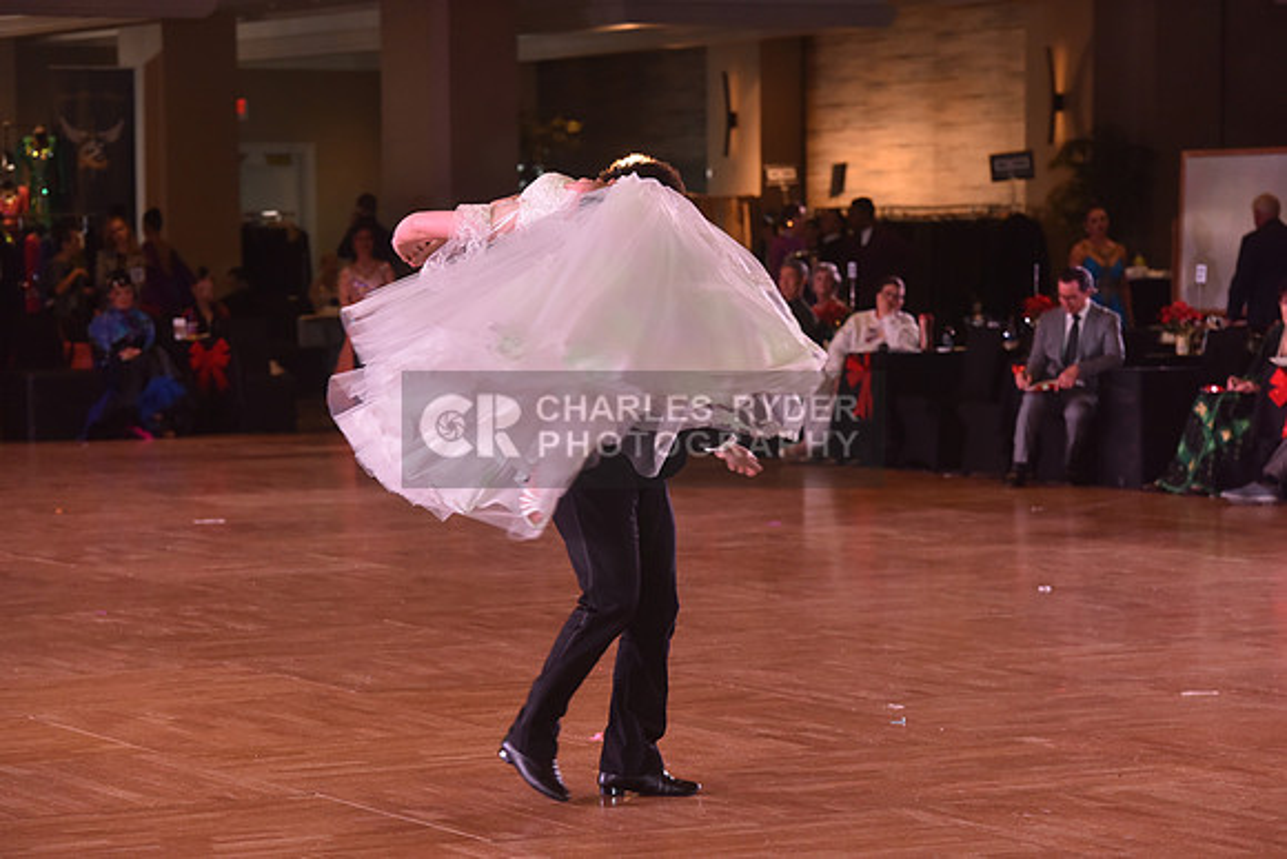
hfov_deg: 16.4
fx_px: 4470
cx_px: 644
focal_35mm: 125
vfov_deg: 11.0
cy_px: 430
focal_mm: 125
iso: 1600
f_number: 5
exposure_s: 1/200
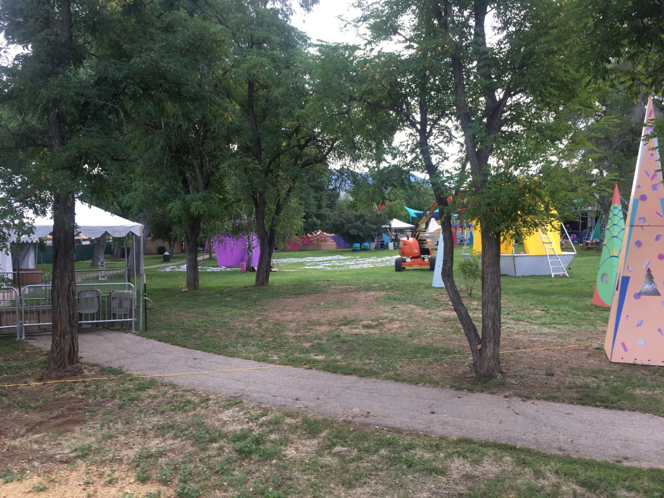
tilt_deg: -1.4
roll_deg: +1.9
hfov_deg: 61.7
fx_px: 556
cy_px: 249
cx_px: 332
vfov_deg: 48.2
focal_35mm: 29
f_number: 2.2
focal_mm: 4.15
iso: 25
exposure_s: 1/120
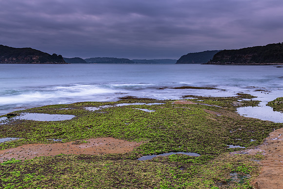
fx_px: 306
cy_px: 96
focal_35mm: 39
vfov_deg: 34.3
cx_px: 157
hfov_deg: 49.6
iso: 100
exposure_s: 2
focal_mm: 35
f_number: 8
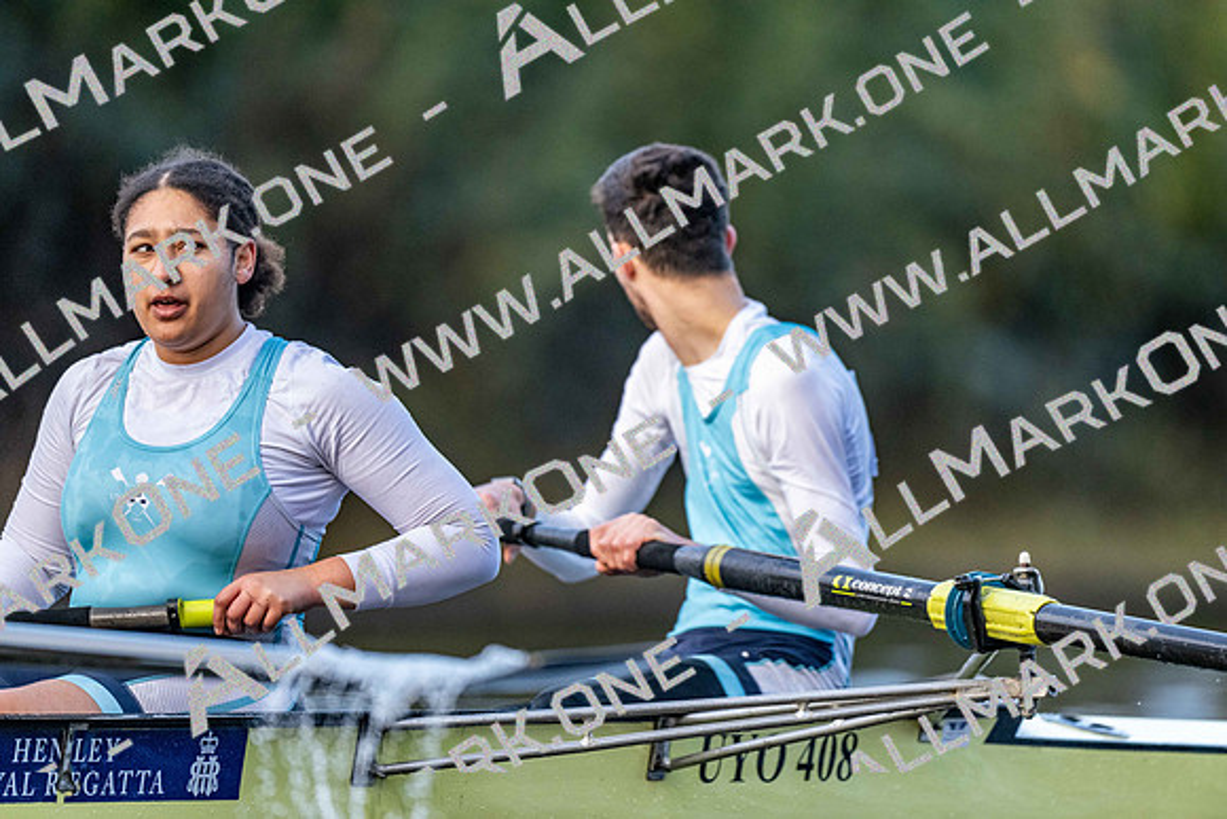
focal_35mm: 600
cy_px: 410
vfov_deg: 2.3
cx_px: 614
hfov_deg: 3.4
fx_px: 20454
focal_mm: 600
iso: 3200
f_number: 4
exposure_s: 1/2500
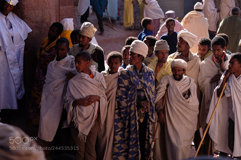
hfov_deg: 24.2
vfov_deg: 16.3
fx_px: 562
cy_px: 80
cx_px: 120
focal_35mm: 84
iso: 200
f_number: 5.6
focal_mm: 56
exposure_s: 1/170
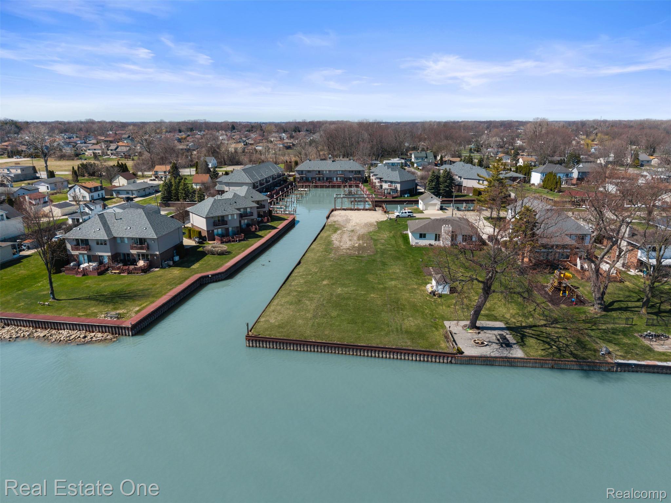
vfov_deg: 56.8
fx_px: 465
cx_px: 336
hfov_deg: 71.6
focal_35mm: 24
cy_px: 252
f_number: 1.8
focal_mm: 8.67
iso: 120
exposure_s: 1/50
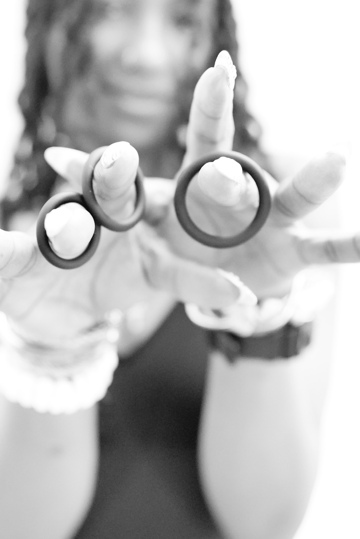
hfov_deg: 29.1
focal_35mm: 46
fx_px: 690
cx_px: 136
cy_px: 222
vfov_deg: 42.6
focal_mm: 35
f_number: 2.8
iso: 12800
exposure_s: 1/100
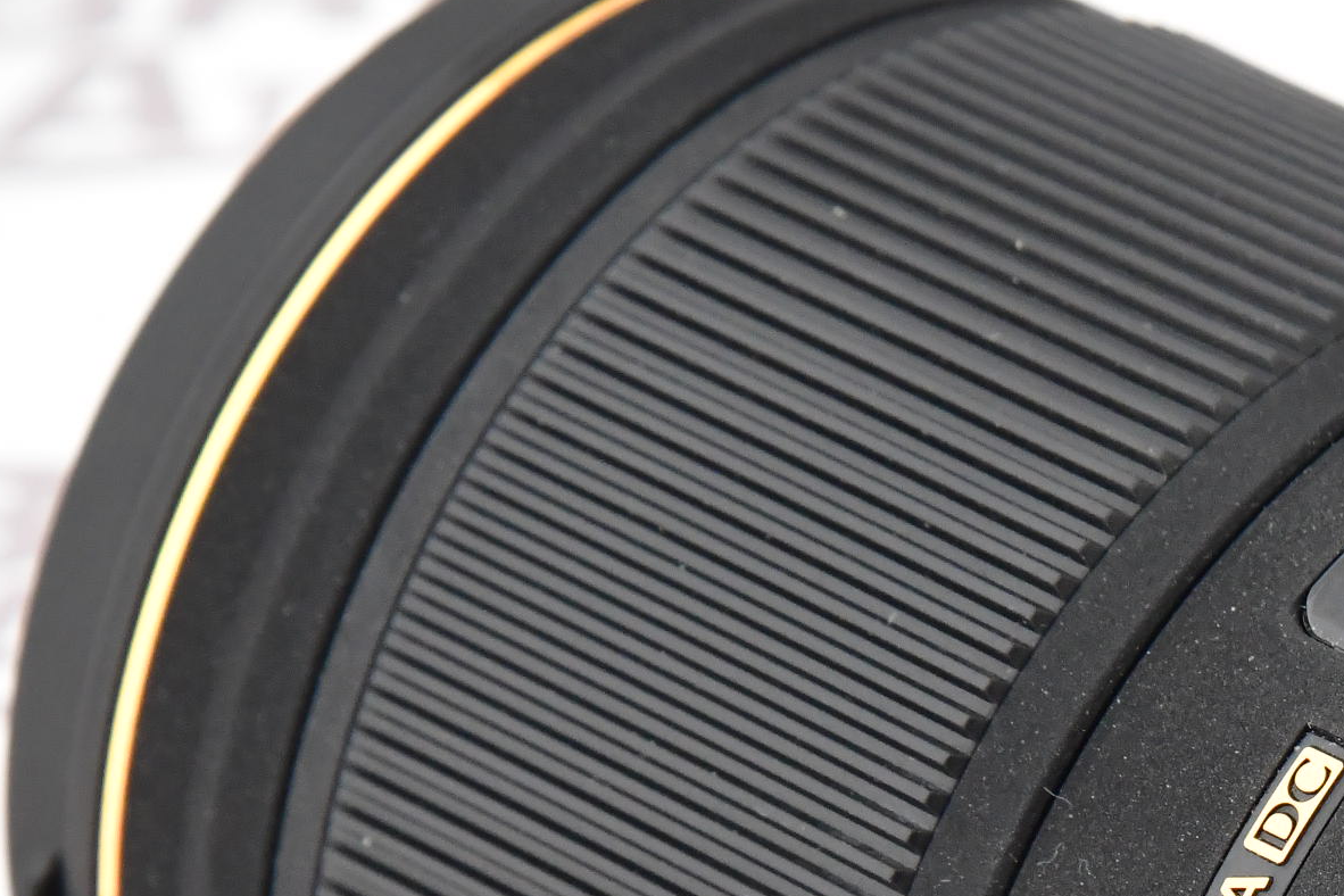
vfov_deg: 3.3
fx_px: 15641
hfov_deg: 4.9
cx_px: 1787
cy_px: 1241
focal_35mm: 419
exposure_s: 1/200
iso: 2500
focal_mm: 120
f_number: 11
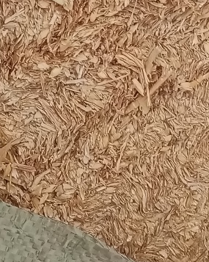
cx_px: 76
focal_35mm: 111
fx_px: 859
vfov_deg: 17.1
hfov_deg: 13.9
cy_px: 23
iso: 298
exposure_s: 1/33.3
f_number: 1.8
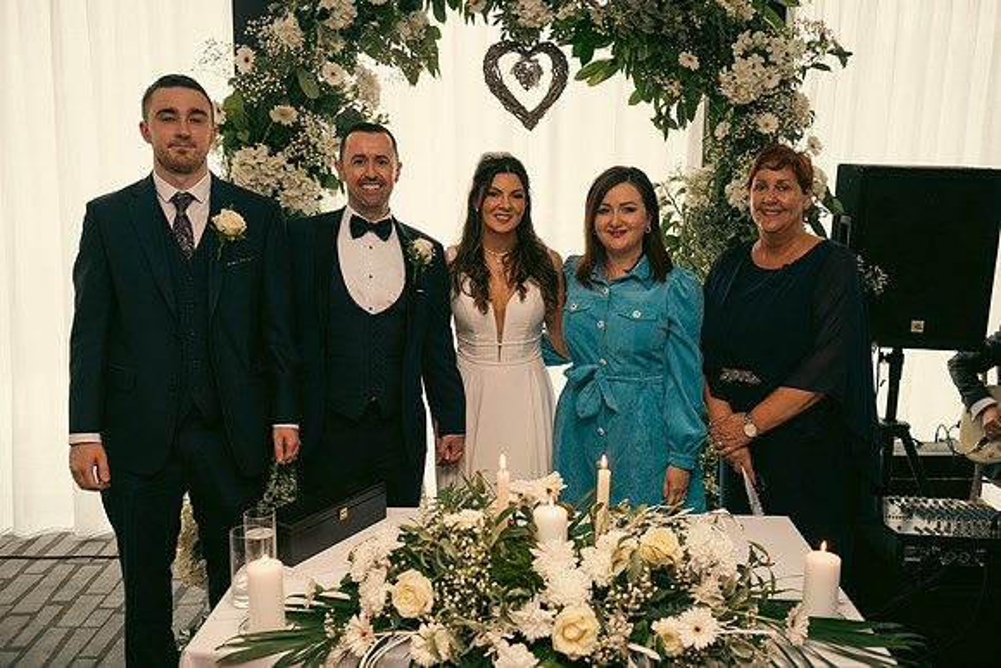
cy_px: 334
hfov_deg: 55.8
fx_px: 946
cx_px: 500
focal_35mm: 34
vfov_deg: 38.9
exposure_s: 1/160
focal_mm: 34
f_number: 3.5
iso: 640
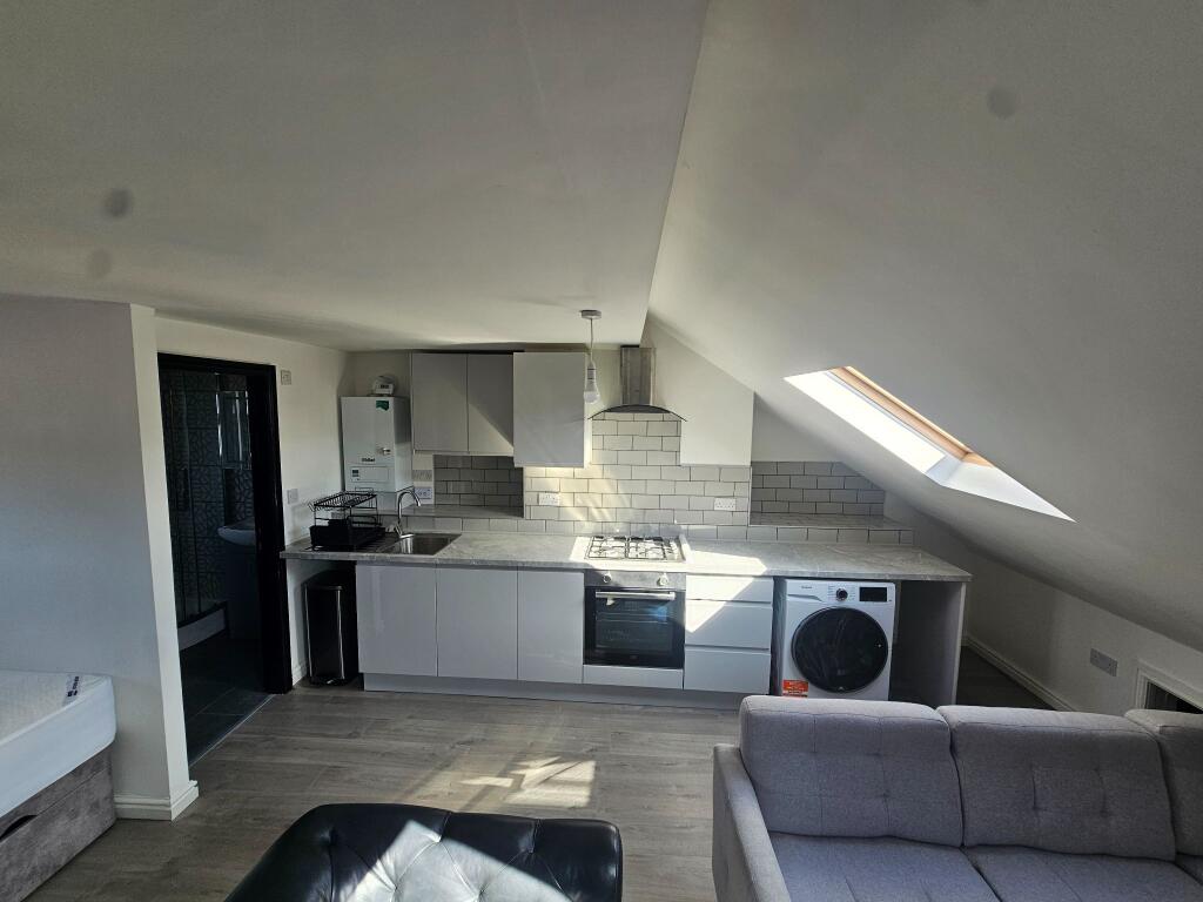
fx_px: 452
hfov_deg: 106.2
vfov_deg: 89.9
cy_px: 451
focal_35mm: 13
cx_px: 602
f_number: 2.2
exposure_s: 1/100
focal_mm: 2.2
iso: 50
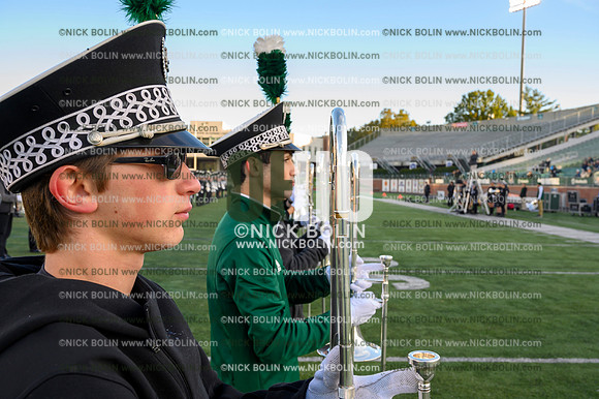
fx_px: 532
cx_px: 300
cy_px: 200
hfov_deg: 58.7
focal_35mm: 32
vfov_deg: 41.1
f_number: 9
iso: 320
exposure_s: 1/60
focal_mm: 32
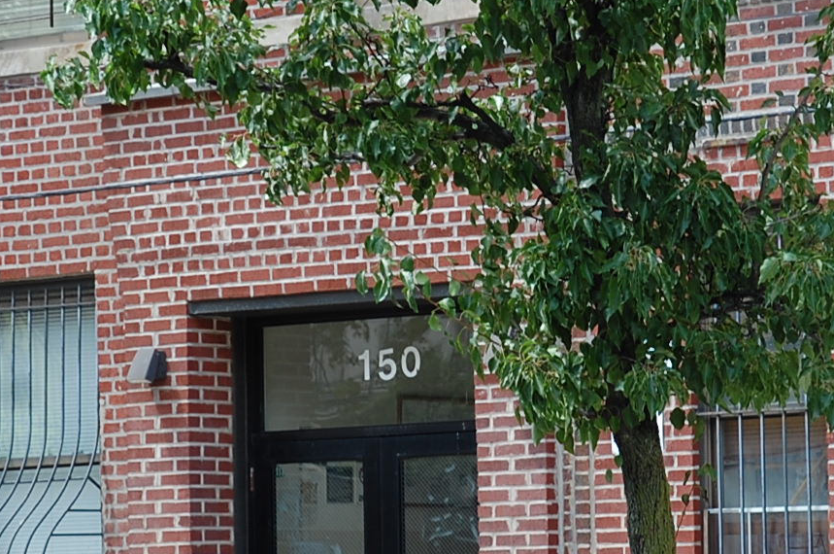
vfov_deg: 6.9
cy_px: 348
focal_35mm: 197
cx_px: 408
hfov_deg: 10.5
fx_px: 4557
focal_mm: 50
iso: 200
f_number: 6.3
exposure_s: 1/160
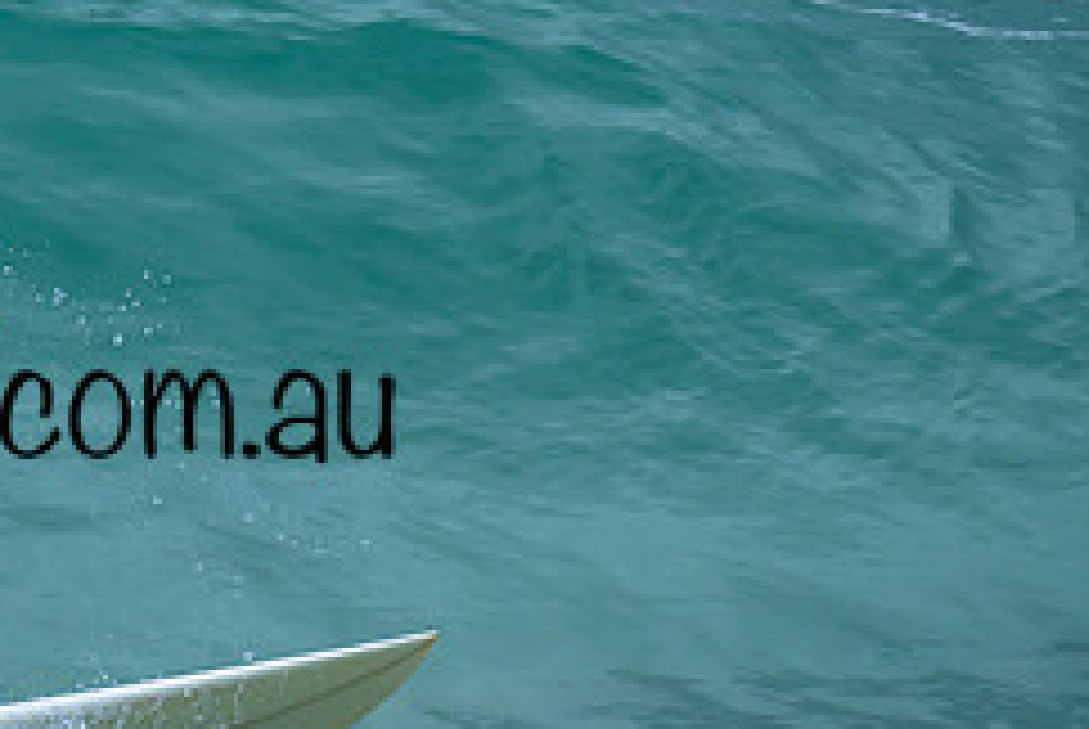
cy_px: 166
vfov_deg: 0.8
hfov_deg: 1.3
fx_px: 49336
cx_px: 14
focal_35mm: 1629
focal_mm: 560
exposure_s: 1/2000
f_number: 8
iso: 900
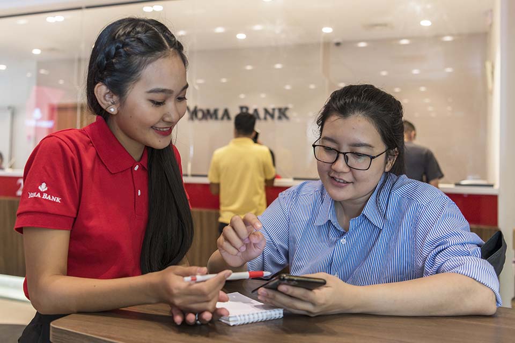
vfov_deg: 42.3
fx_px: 443
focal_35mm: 31
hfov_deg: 60.3
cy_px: 172
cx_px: 258
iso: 1000
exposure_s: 1/200
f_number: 2.8
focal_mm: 31
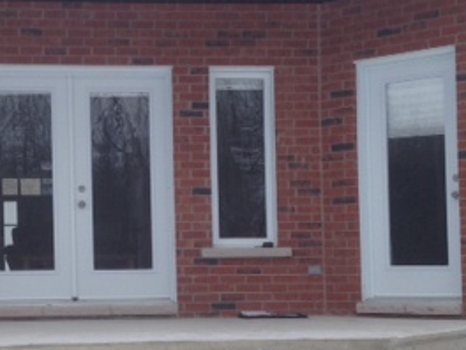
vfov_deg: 17.3
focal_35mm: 85
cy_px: 247
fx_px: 1144
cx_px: 139
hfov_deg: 22.9
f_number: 2.4
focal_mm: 4.28
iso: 64
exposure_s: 1/541
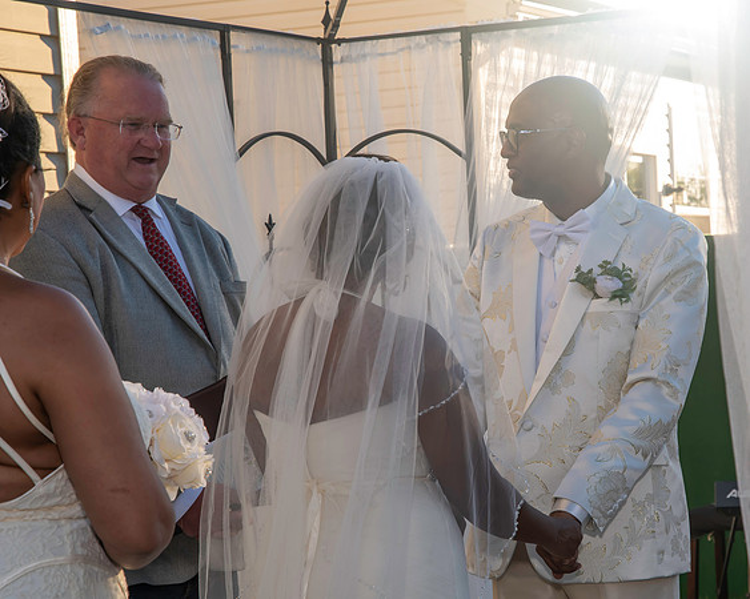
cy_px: 317
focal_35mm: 104
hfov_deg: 18.5
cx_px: 471
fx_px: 2303
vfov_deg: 14.8
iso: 400
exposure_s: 1/250
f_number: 8
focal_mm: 58
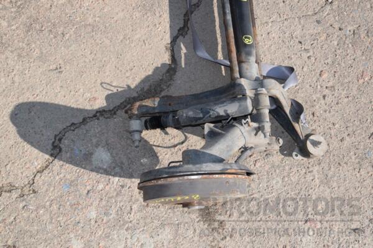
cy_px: 124
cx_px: 186
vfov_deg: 31.9
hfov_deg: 46.4
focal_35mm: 42
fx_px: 435
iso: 800
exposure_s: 1/200
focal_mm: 28
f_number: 20
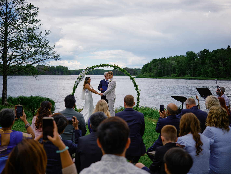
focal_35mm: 38
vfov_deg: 37.7
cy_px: 87
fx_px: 254
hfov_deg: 48.9
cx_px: 101
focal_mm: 23
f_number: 1.4
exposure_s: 1/4000
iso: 125
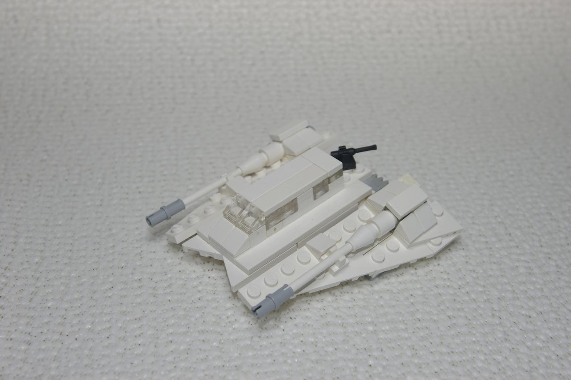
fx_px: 832
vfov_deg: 25.7
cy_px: 190
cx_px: 286
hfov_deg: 37.9
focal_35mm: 52
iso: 200
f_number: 8
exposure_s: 1/50
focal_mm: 35
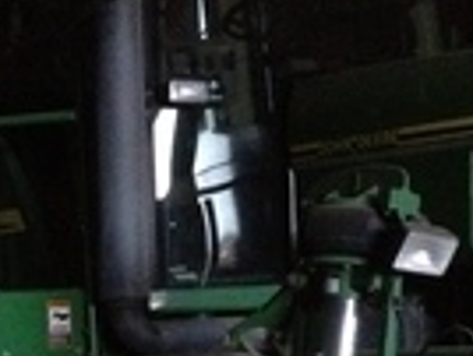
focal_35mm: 142
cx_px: 233
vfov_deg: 10.4
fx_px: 1944
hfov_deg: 13.9
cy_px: 335
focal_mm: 4.28
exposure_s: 1/15
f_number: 2.4
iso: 800
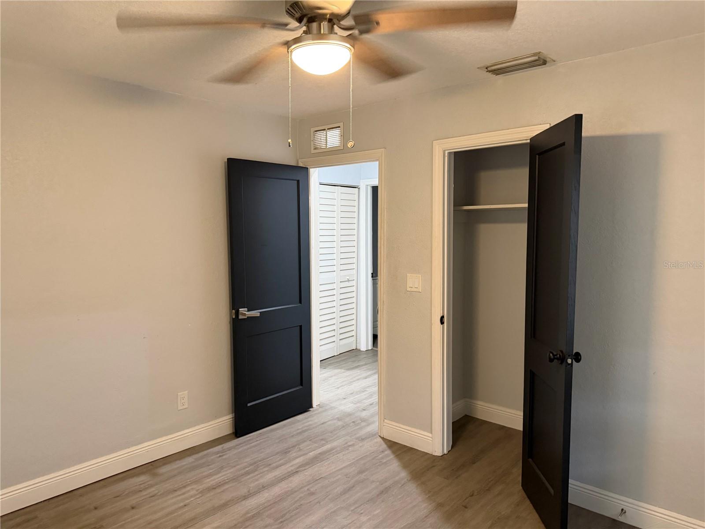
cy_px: 264
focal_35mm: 24
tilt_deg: -5.0
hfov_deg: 71.6
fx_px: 489
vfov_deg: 56.8
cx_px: 352
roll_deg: -0.4
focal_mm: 6.76
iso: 500
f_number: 1.78
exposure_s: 1/60
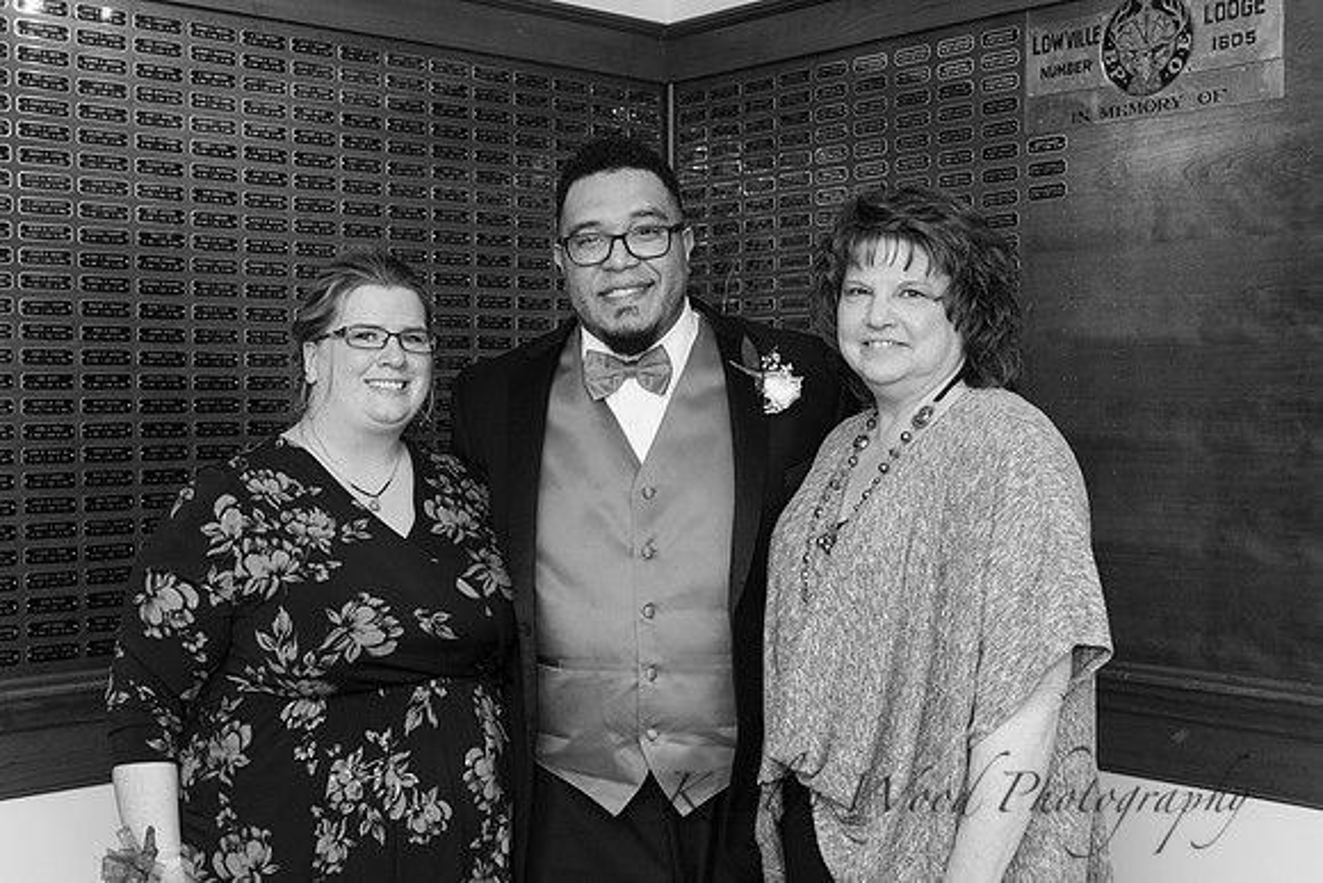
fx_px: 1691
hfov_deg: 42.7
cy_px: 442
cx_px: 662
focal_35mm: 46
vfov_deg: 29.3
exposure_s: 1/200
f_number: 4
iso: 800
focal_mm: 46
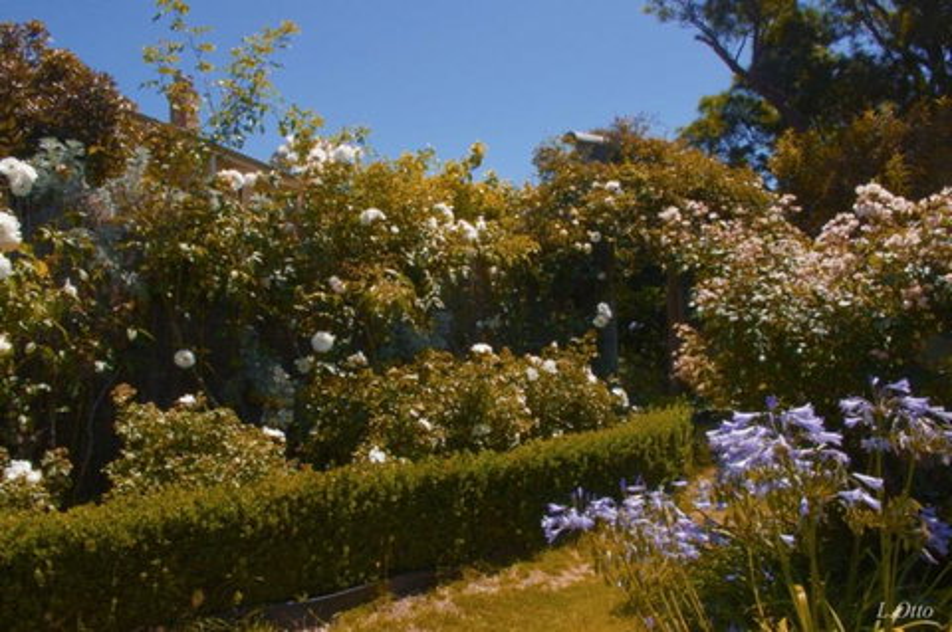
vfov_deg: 43.5
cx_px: 476
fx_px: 793
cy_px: 316
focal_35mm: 30
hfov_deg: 62.0
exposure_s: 1/100
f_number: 22
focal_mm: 20
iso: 400
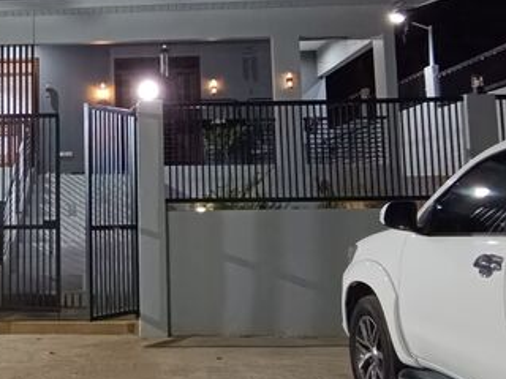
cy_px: 163
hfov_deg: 39.2
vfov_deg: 32.1
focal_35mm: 45
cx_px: 55
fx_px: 658
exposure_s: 1/20
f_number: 2.2
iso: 1364
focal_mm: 1.66
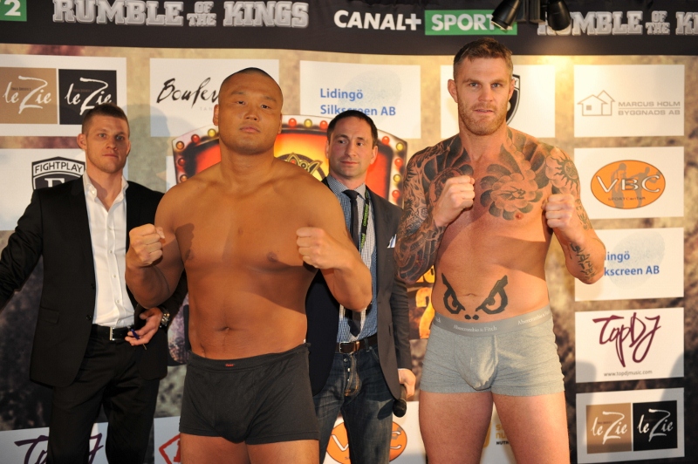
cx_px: 349
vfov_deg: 25.9
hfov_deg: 38.2
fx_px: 1007
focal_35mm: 52
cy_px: 232
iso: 500
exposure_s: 1/160
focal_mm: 52
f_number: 2.8
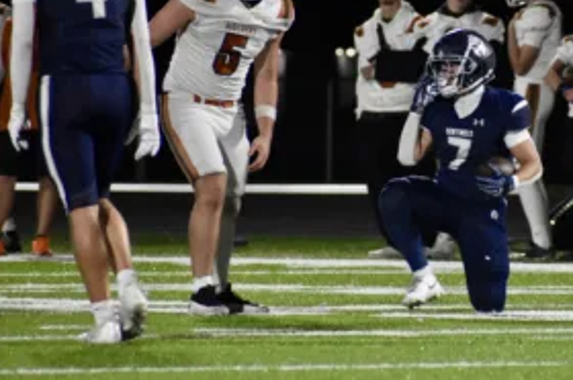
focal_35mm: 724
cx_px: 452
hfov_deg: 2.9
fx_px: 11510
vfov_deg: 1.9
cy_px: 123
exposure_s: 1/200
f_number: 6.3
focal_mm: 300
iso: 3200
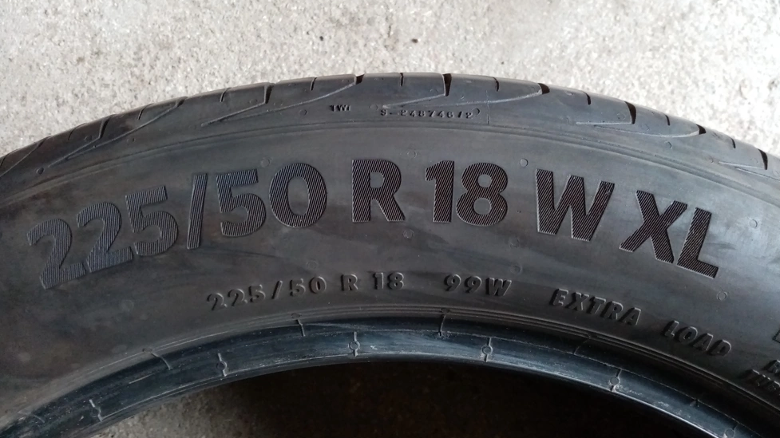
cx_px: 386
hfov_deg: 66.1
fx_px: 600
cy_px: 213
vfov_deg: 40.1
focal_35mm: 29
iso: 657
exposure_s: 1/25
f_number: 1.8
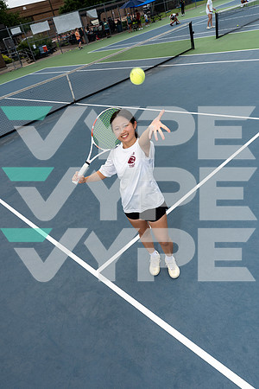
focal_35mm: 28
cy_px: 194
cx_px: 130
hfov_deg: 46.4
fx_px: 302
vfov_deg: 65.5
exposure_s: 1/250
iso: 100
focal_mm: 28
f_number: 8
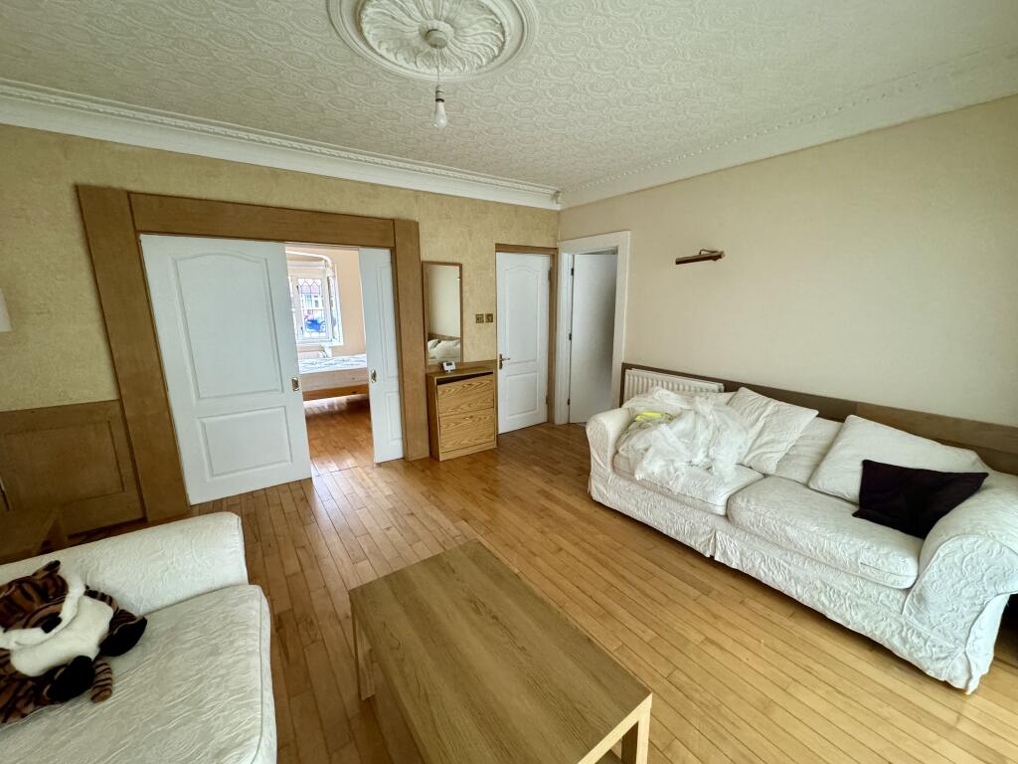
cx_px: 509
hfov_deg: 102.1
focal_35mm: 14
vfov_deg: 85.7
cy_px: 382
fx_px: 412
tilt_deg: -12.3
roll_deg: +0.6
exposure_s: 1/60
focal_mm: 2.22
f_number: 2.2
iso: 800
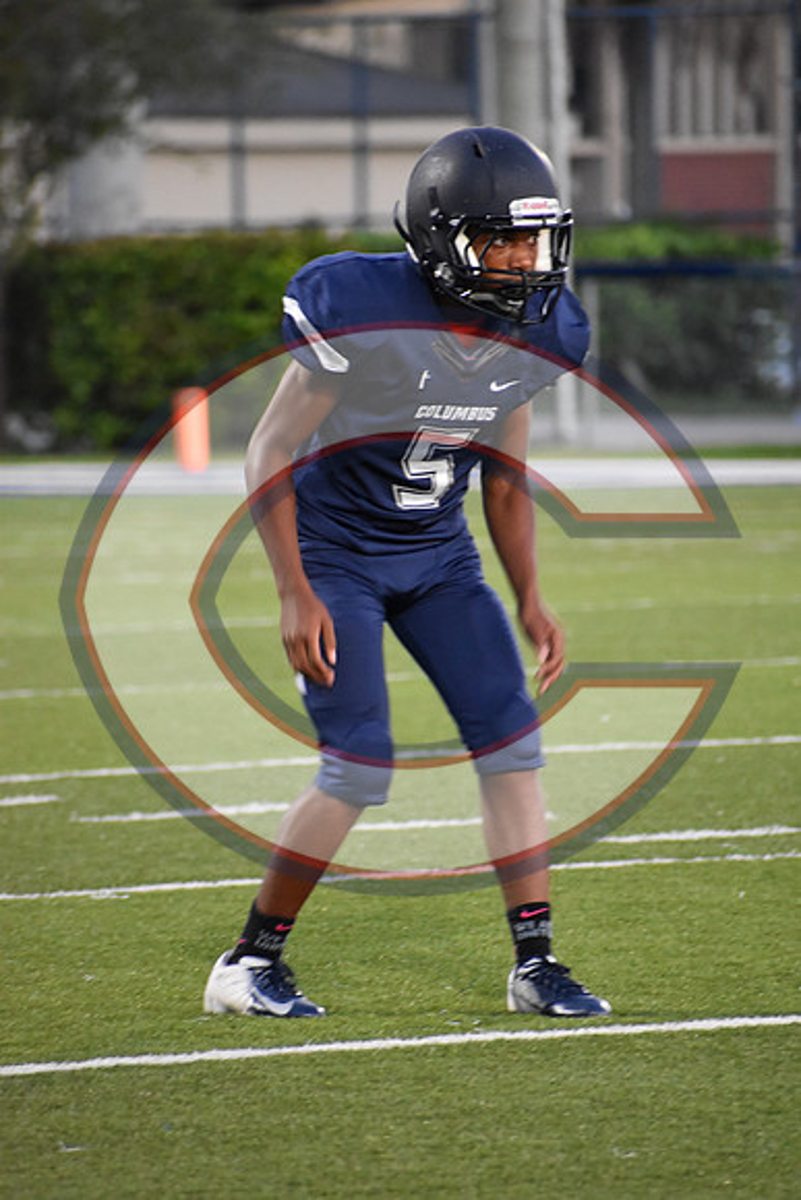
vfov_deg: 4.6
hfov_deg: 3.1
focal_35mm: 450
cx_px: 400
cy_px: 600
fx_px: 15009
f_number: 6.3
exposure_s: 1/80
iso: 3200
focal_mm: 300
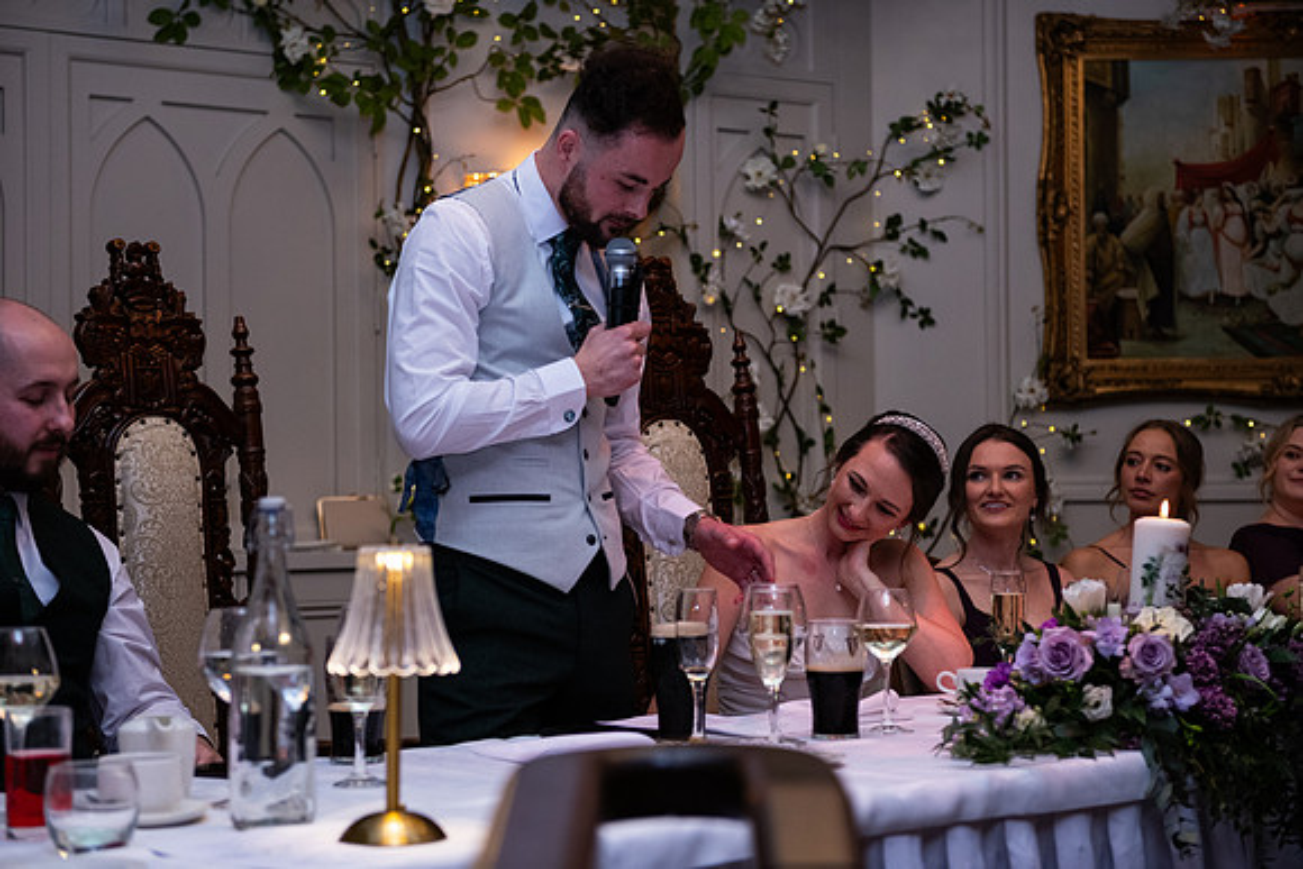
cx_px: 652
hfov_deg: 30.5
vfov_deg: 20.6
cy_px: 434
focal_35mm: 66
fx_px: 2389
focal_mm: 66
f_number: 3.5
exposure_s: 1/160
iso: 1000
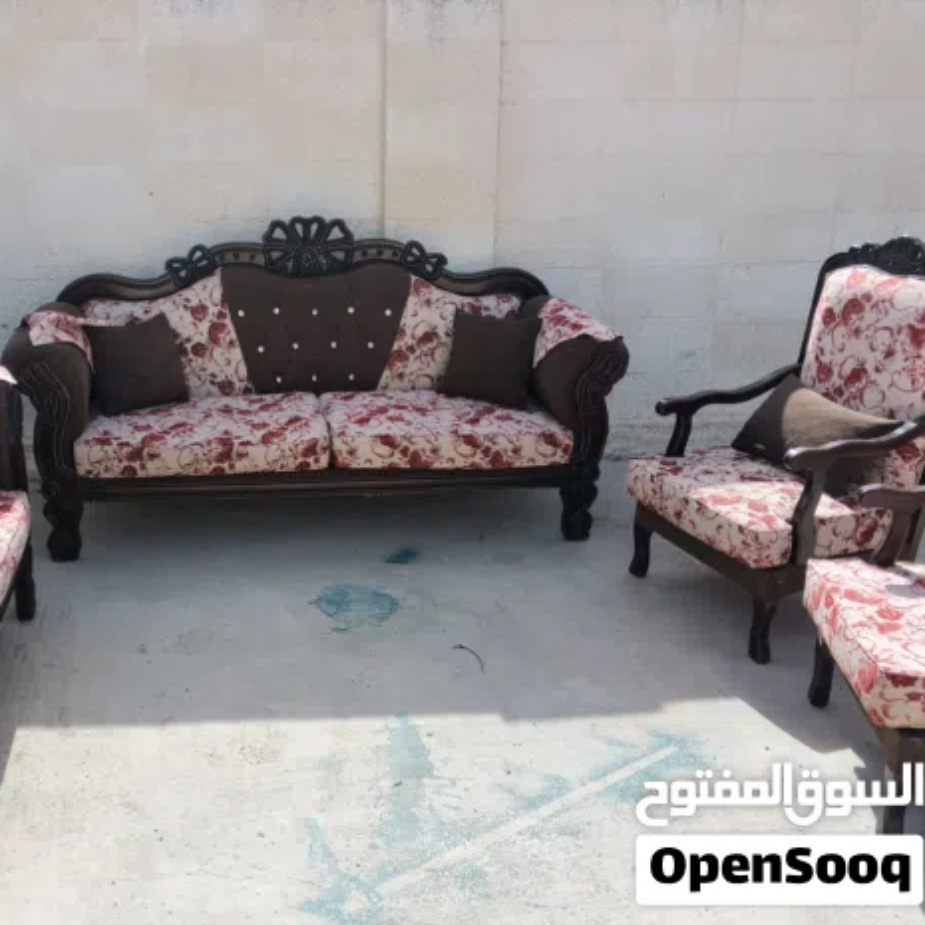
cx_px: 336
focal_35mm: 28
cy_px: 475
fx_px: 847
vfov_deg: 57.3
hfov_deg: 56.5
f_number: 1.6
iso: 50
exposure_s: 1/259
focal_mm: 4.09
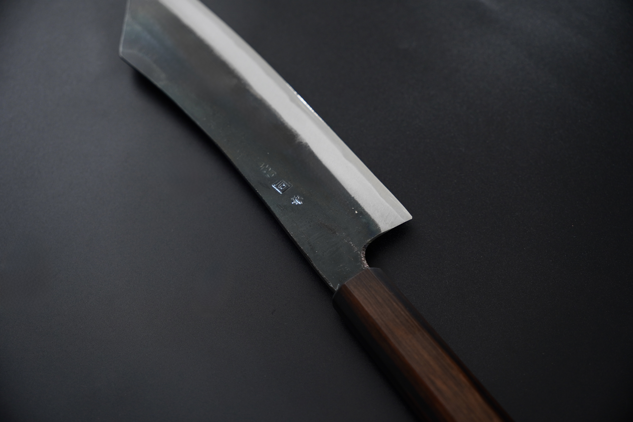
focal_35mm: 46
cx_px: 316
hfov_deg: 42.5
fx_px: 815
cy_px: 211
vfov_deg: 29.0
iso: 320
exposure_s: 1/160
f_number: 3.5
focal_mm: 30.9
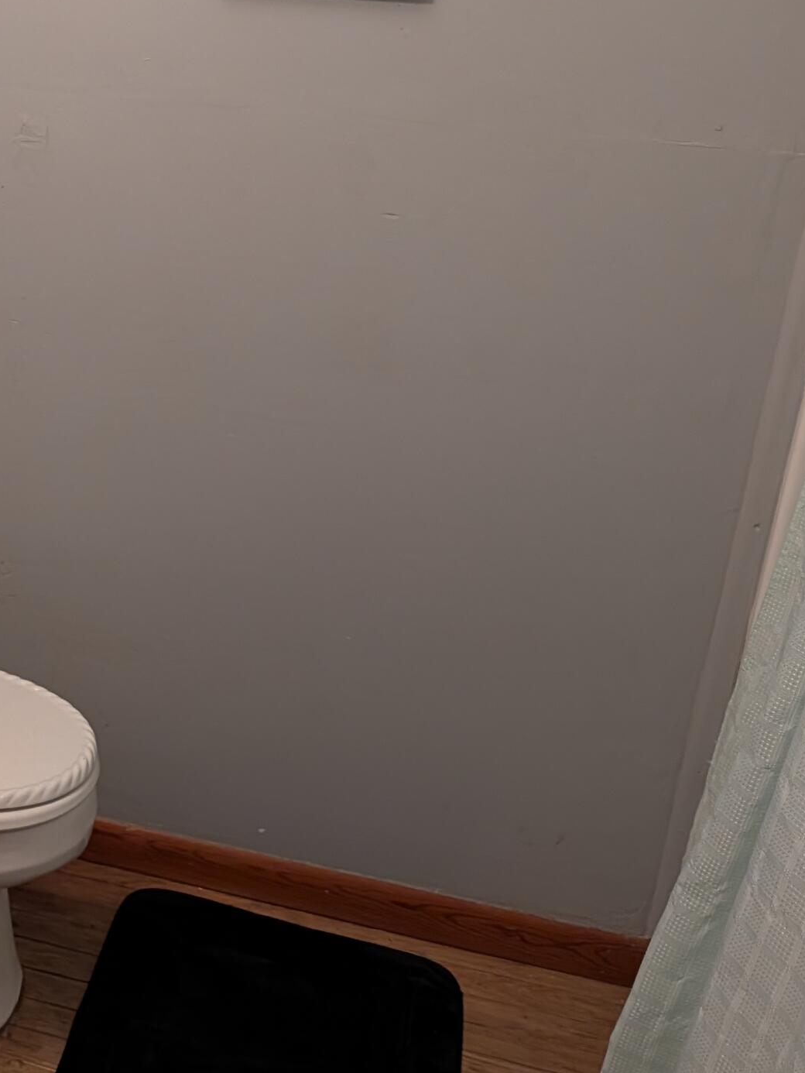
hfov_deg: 24.9
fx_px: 1612
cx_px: -193
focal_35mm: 52
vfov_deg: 36.5
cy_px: 369
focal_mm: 6.9
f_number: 1.68
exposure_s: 1/98.9
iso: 1003
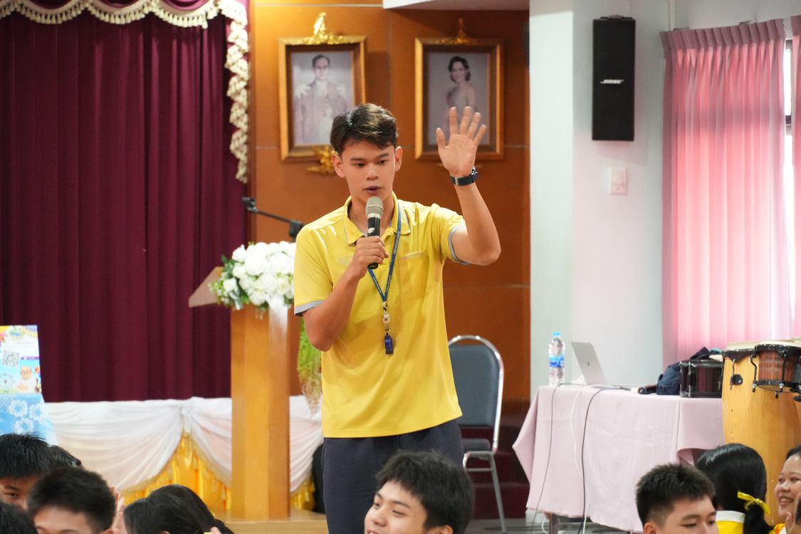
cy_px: 267
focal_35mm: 202
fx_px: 4505
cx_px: 400
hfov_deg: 10.2
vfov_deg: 6.8
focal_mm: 135
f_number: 5.6
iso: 8000
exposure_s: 1/60
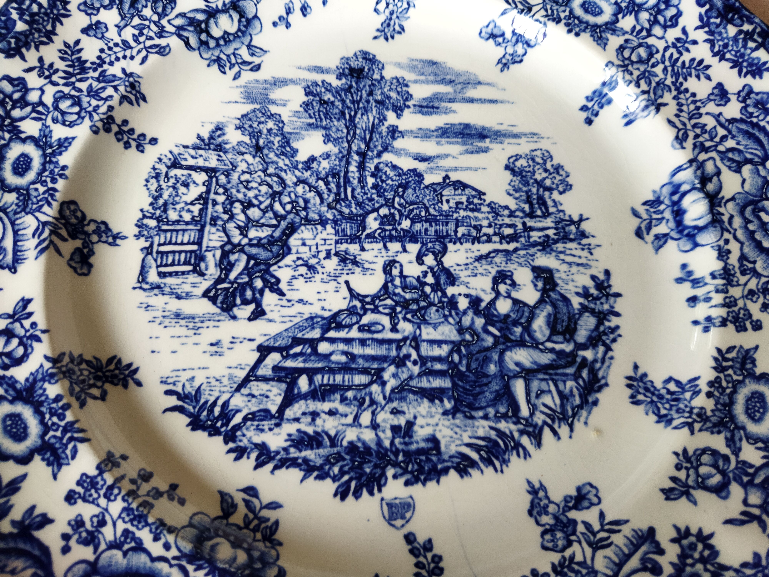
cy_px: 288
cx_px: 384
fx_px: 600
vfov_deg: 51.4
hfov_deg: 65.3
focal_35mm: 27
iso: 356
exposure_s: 1/33
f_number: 1.79
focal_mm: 4.71
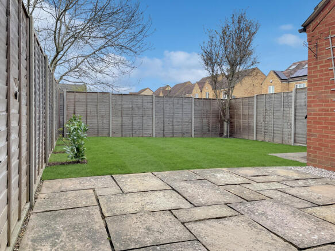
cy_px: 126
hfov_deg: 67.3
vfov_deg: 53.0
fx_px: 252
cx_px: 168
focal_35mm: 26
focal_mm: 4.2
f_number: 1.6
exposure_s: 1/955
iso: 32
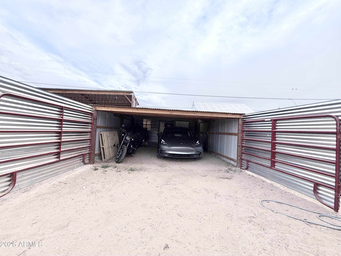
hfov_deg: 102.1
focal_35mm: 14
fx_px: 138
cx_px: 170
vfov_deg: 85.7
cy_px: 128
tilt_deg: +0.9
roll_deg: -3.2
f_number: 2.2
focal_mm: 2.22
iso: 40
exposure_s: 1/590
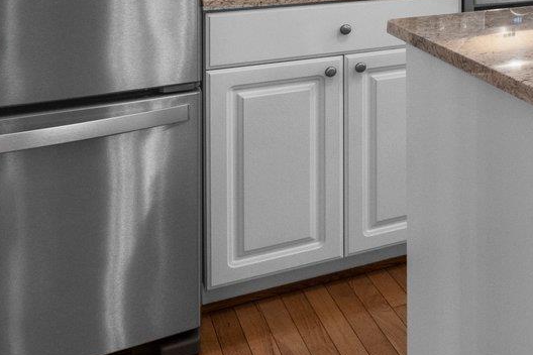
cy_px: -114
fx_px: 918
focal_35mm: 62
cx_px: 833
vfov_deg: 20.0
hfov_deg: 24.1
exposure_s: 1/8
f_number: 7.1
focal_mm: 16
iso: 400
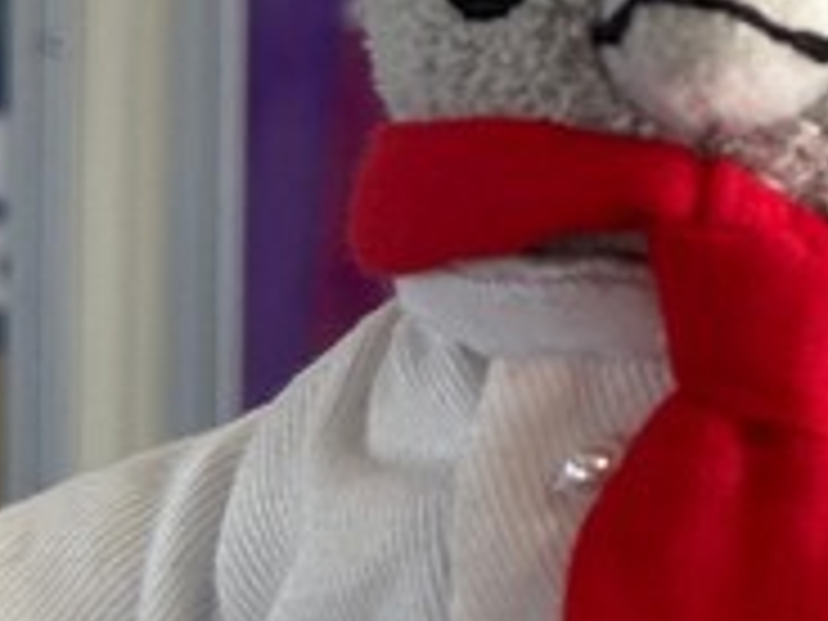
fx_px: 2703
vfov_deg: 12.2
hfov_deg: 15.3
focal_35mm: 113
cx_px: 1440
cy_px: -423
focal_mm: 4.25
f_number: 1.8
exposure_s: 1/122
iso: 50
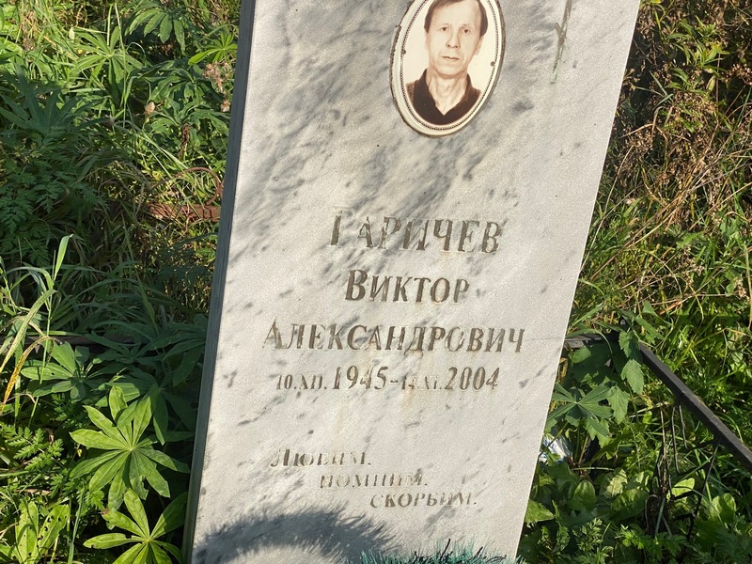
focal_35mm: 52
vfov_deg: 28.0
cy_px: 282
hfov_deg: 36.8
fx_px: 1130
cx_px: 376
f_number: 2
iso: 20
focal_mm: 6
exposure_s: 1/1410
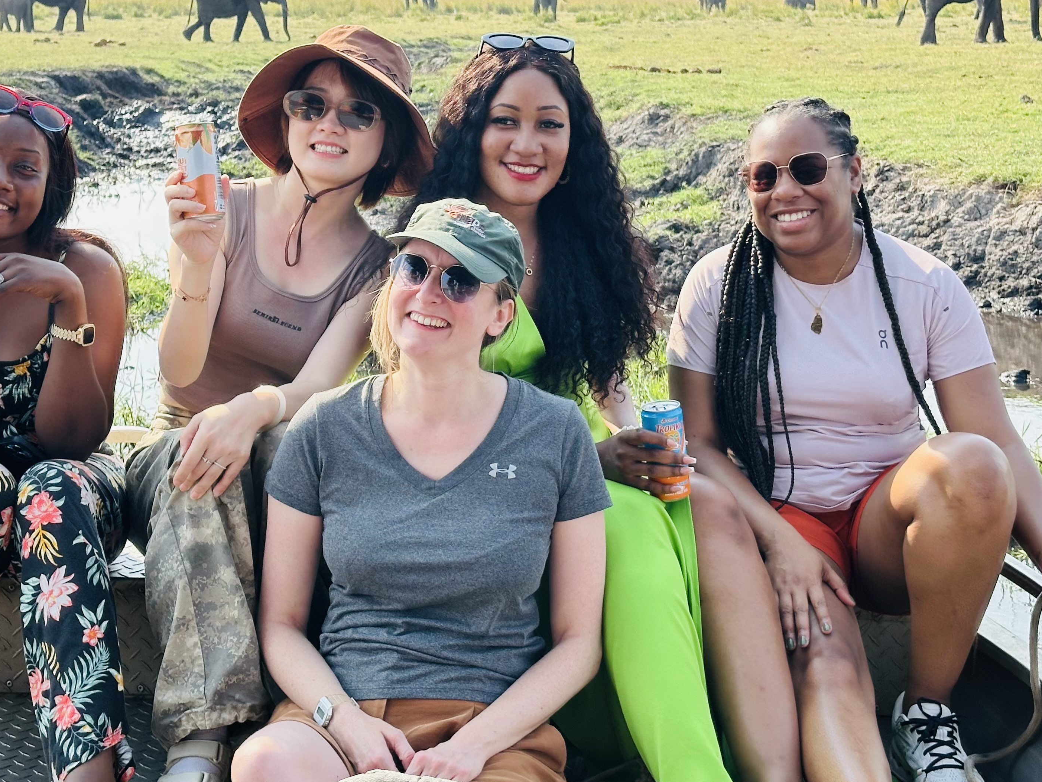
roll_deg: +0.0
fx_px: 2077
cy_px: 258
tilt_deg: -6.1
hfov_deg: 28.1
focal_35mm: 69
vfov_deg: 21.2
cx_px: 435
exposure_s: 1/1541
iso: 64
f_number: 1.78
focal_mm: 6.86
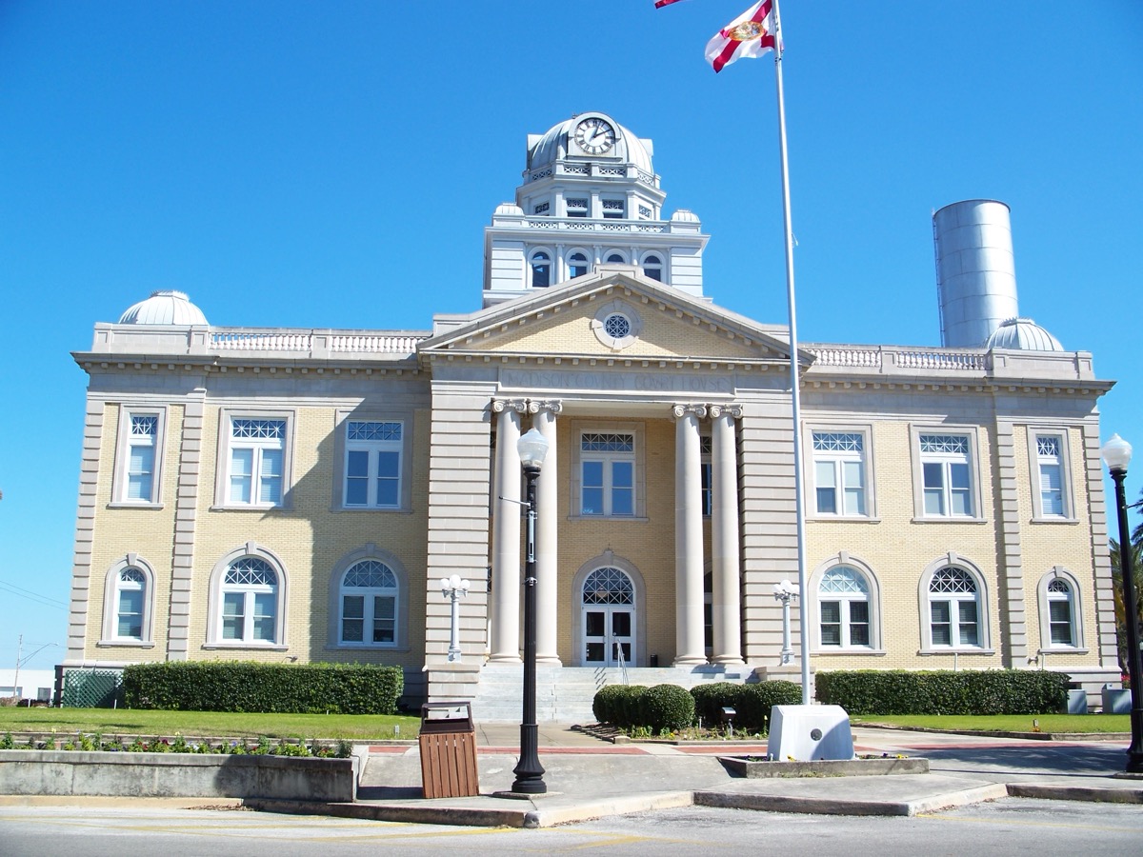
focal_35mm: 37
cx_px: 572
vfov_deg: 38.7
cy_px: 428
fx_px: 1222
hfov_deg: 50.1
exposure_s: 1/400
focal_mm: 7.8
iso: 64
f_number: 4
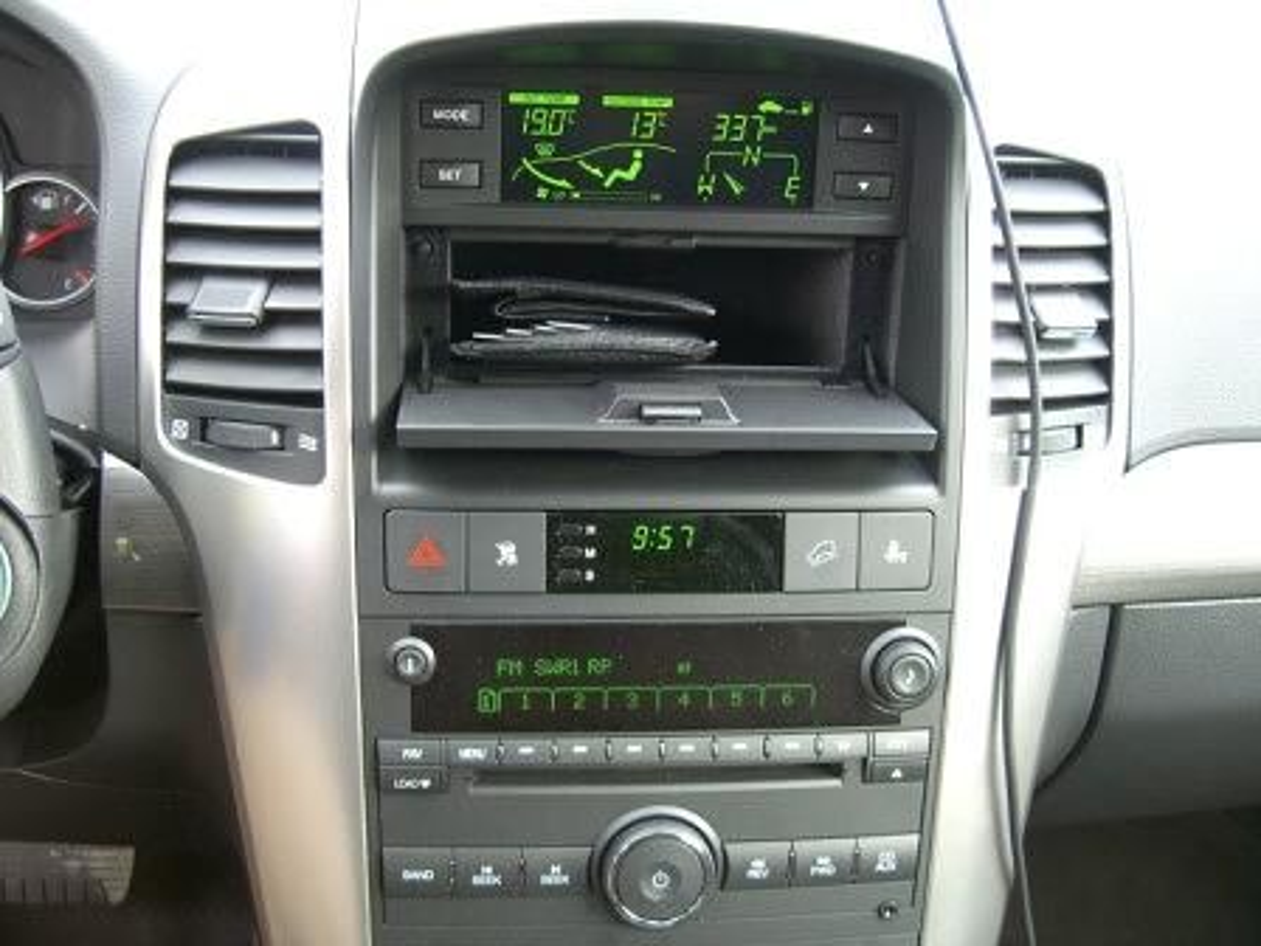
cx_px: 630
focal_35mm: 38
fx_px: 1384
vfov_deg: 37.7
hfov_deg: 49.0
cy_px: 473
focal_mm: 7.9
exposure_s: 1/40
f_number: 2.8
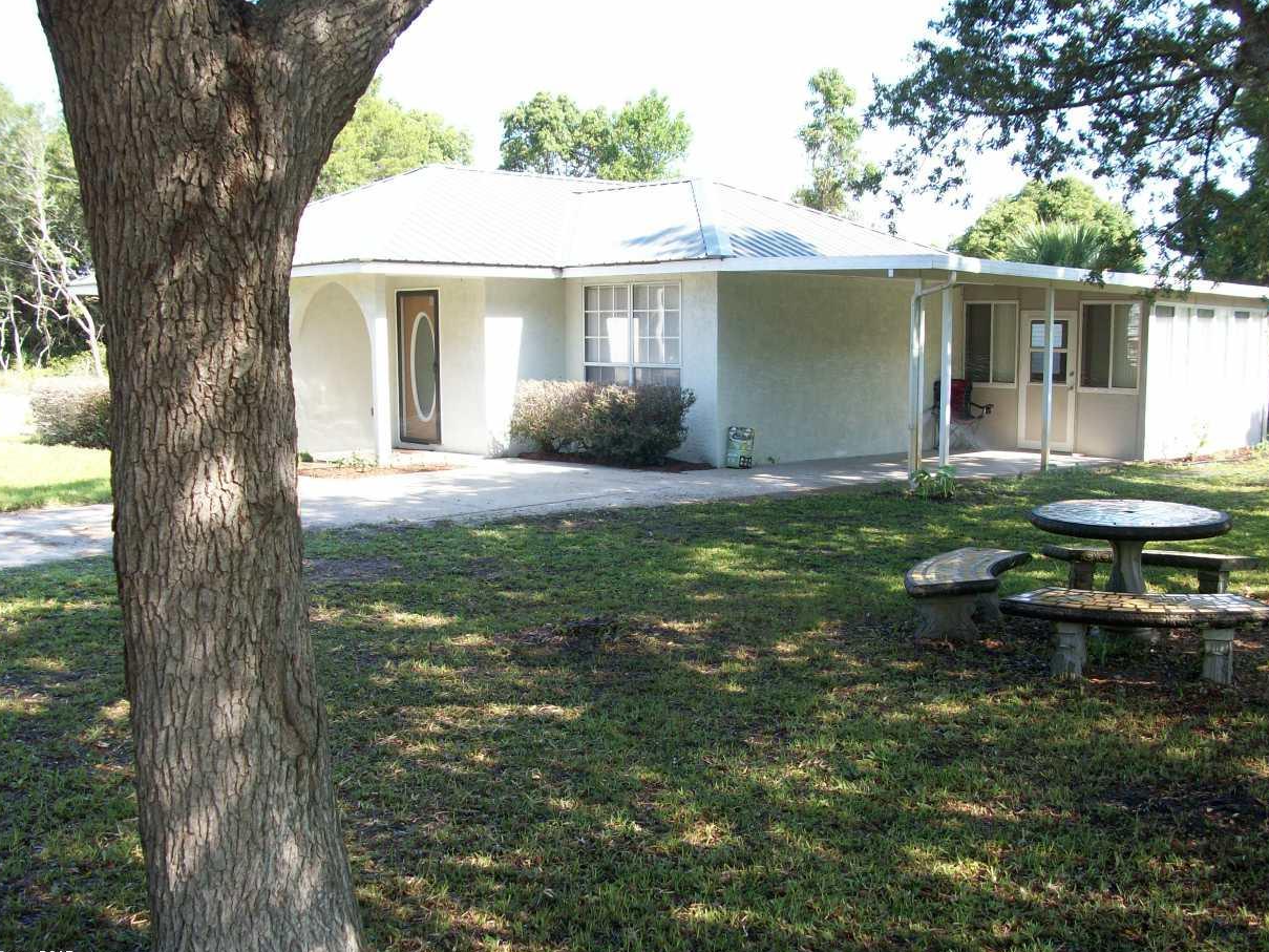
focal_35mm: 36
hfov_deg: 51.3
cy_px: 487
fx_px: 1320
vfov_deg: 39.7
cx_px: 662
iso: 64
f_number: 2.8
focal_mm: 5.7
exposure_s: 1/173
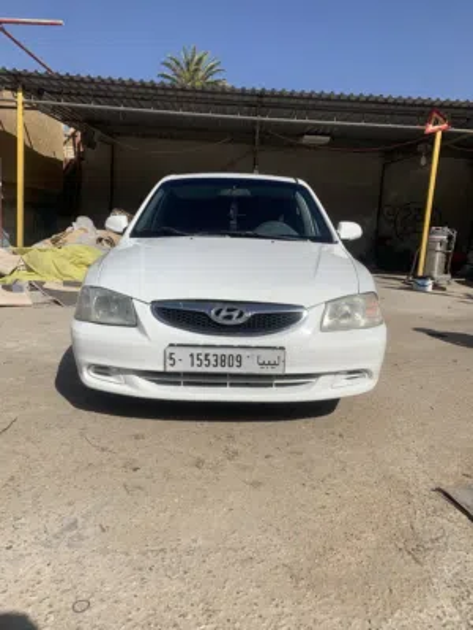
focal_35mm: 26
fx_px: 474
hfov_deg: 53.1
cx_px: 236
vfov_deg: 67.3
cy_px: 315
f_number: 1.8
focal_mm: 4.25
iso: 25
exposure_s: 1/5128
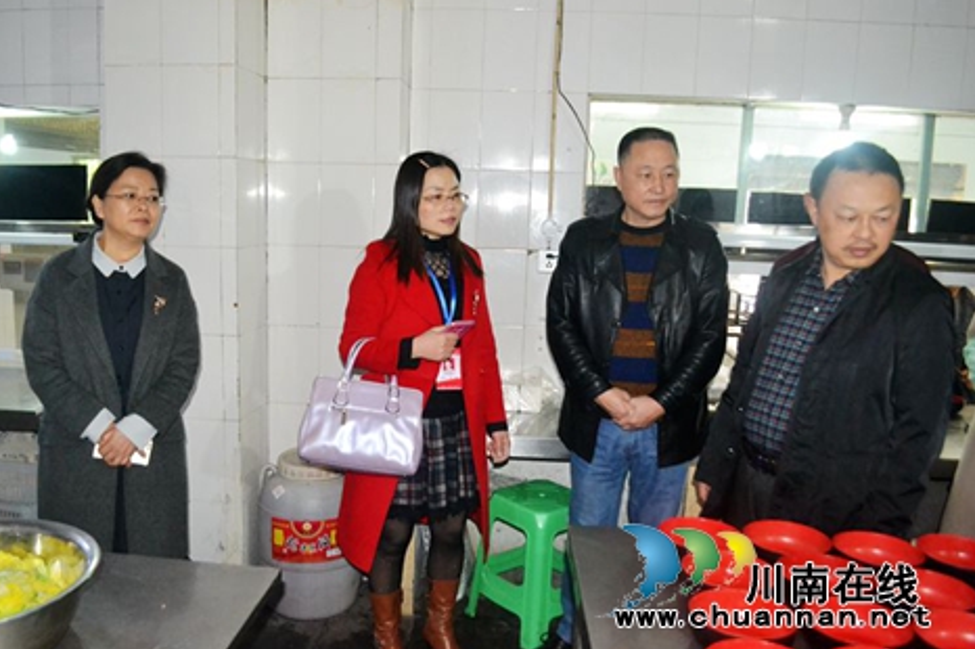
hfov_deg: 63.6
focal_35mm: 29
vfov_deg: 44.9
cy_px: 317
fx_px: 785
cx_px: 460
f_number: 3.5
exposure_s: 1/60
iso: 3200
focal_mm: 18
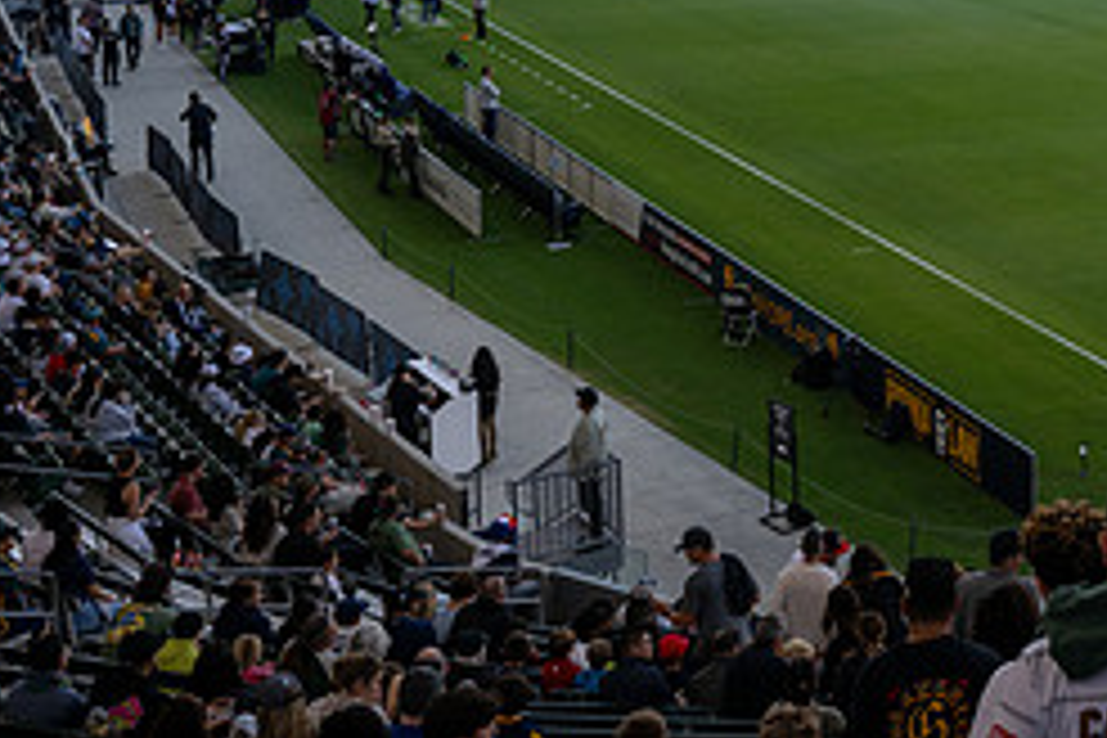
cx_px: 1269
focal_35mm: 78
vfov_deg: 16.8
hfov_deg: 24.0
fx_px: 2398
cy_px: -128
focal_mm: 32
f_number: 8
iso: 200
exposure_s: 1/80
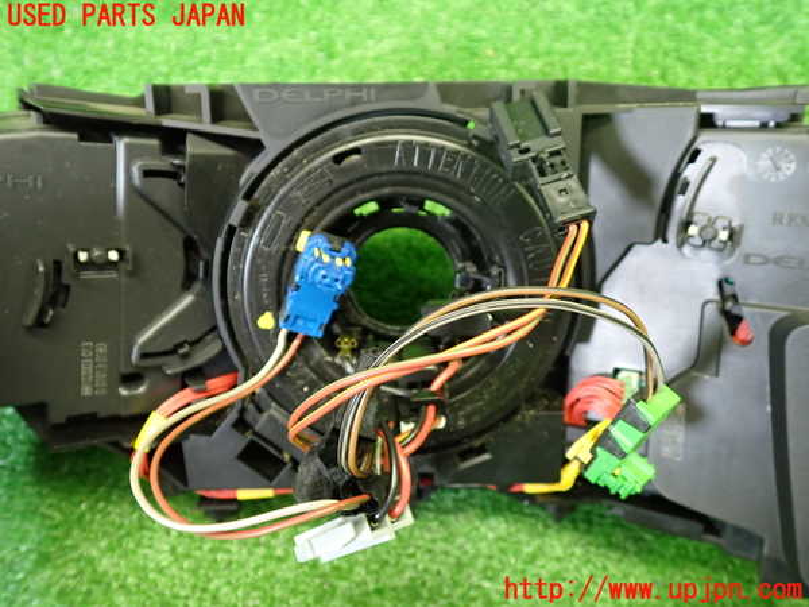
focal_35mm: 30
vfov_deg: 46.8
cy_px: 304
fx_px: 701
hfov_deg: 60.0
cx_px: 404
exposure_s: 1/30
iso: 500
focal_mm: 5.4
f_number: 2.3
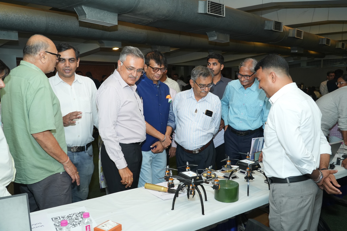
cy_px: 116
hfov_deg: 61.9
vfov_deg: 43.6
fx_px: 289
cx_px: 174
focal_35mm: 30
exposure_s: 1/160
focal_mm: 30
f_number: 5
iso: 1600
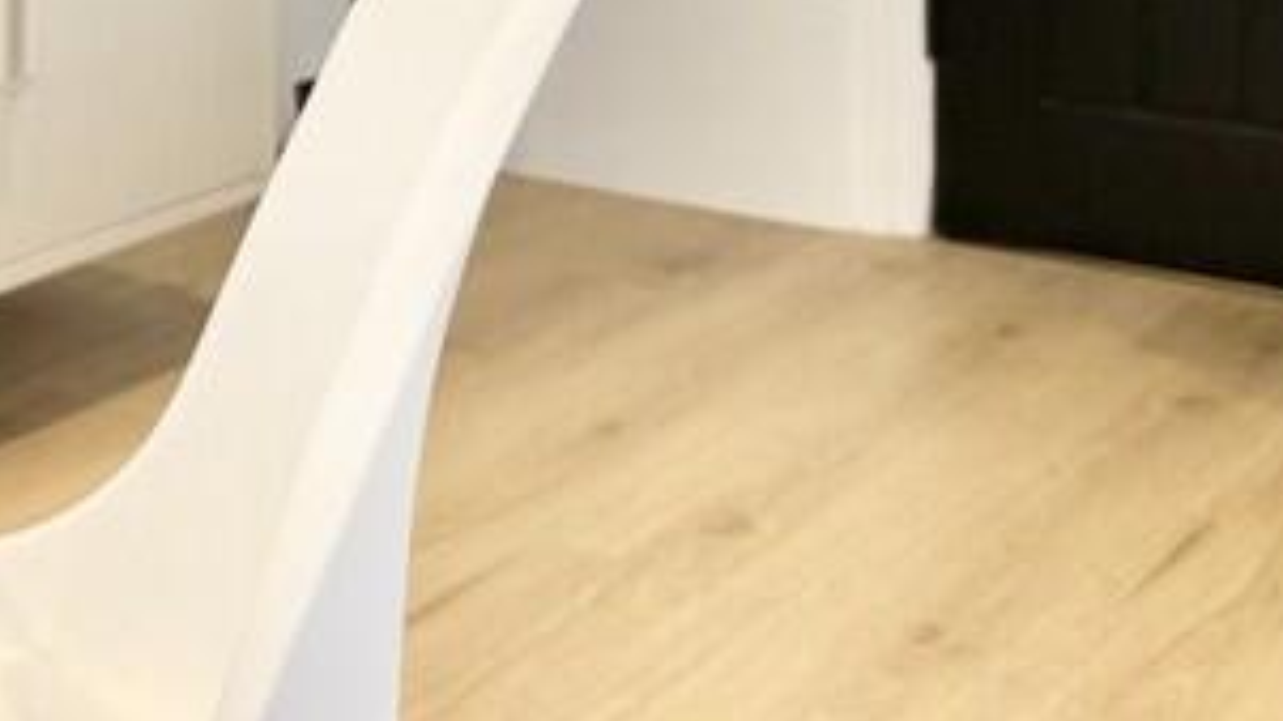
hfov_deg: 21.1
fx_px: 3026
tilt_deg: +0.3
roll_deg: -0.1
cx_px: -494
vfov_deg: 12.4
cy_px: -563
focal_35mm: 89
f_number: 1.78
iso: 64
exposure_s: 1/121
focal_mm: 6.76
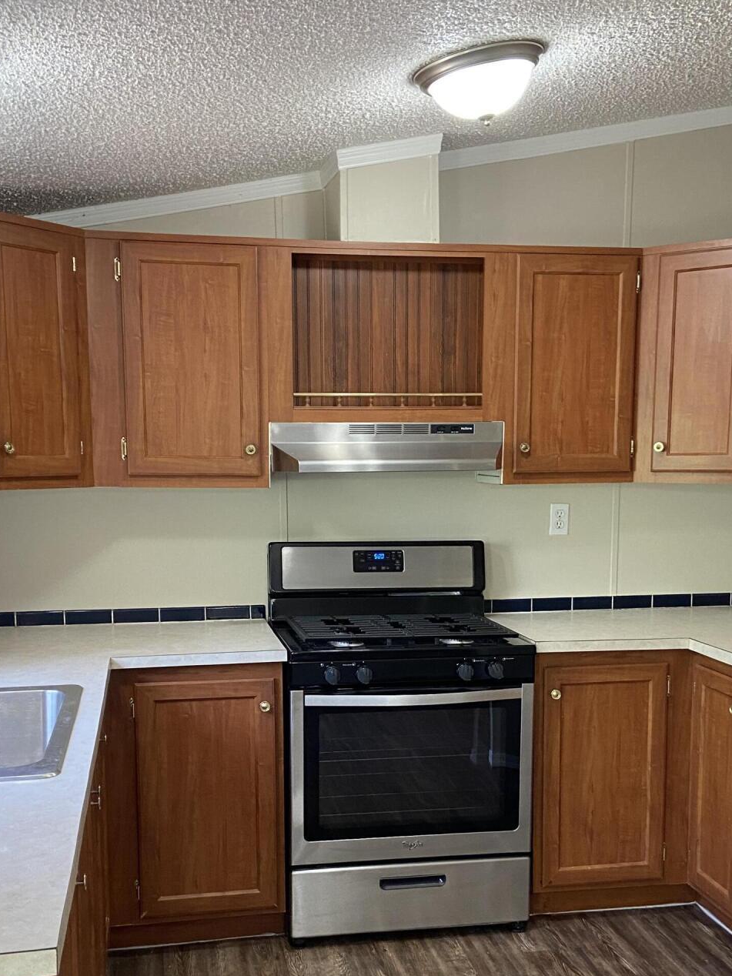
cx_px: 363
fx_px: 1156
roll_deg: +0.0
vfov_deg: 45.2
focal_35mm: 41
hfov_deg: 35.1
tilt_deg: -6.3
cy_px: 633
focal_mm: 4.25
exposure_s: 1/60
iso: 125
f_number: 1.8
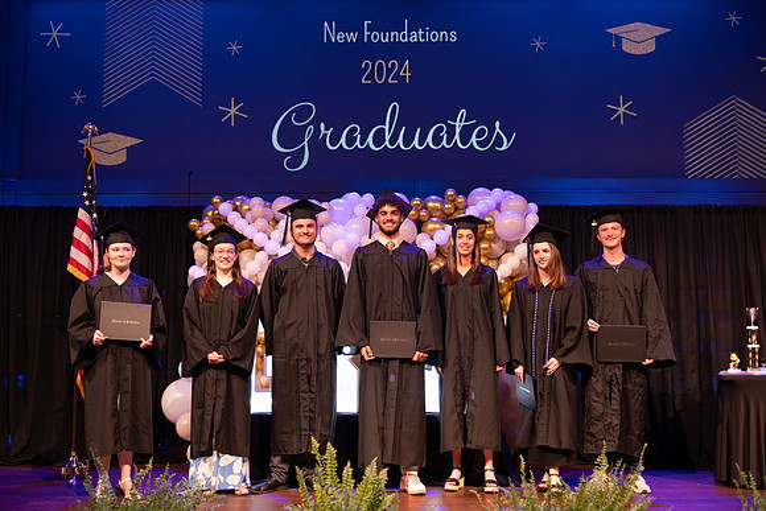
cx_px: 383
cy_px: 256
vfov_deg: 30.5
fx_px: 936
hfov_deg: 44.5
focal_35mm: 44
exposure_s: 1/200
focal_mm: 44
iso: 1600
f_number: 4
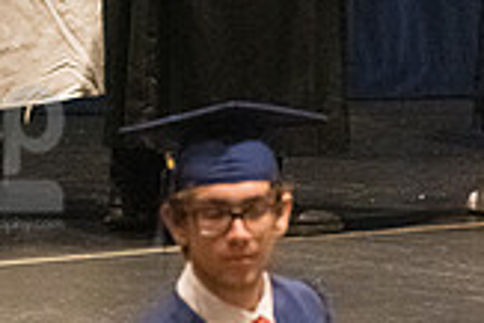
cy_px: -172
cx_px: 319
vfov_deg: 2.6
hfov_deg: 3.8
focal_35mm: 537
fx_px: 7226
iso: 8000
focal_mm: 130
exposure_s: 1/250
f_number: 4.5
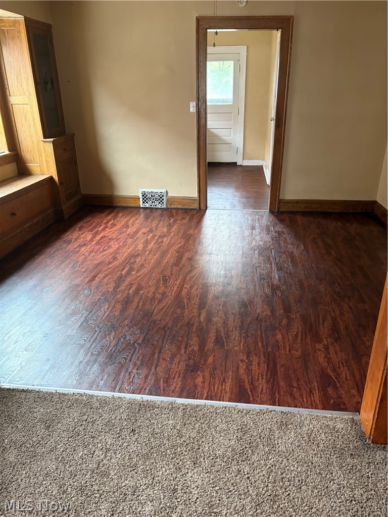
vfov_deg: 67.3
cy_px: 258
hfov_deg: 53.1
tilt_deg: -23.2
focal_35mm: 26
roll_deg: +0.0
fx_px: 389
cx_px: 194
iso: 320
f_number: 1.6
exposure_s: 1/60
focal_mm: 5.96
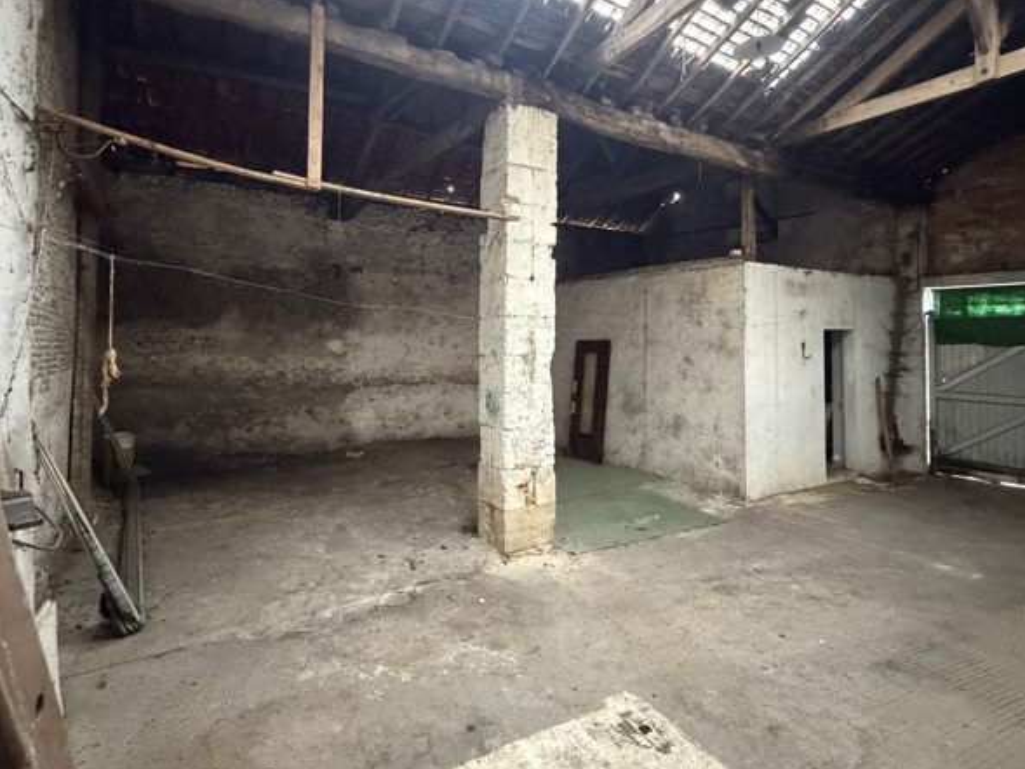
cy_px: 322
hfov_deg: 84.6
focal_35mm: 19
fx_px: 563
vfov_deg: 68.3
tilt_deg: +2.1
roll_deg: +0.3
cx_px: 527
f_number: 2.2
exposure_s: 1/60
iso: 1250
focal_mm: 2.22
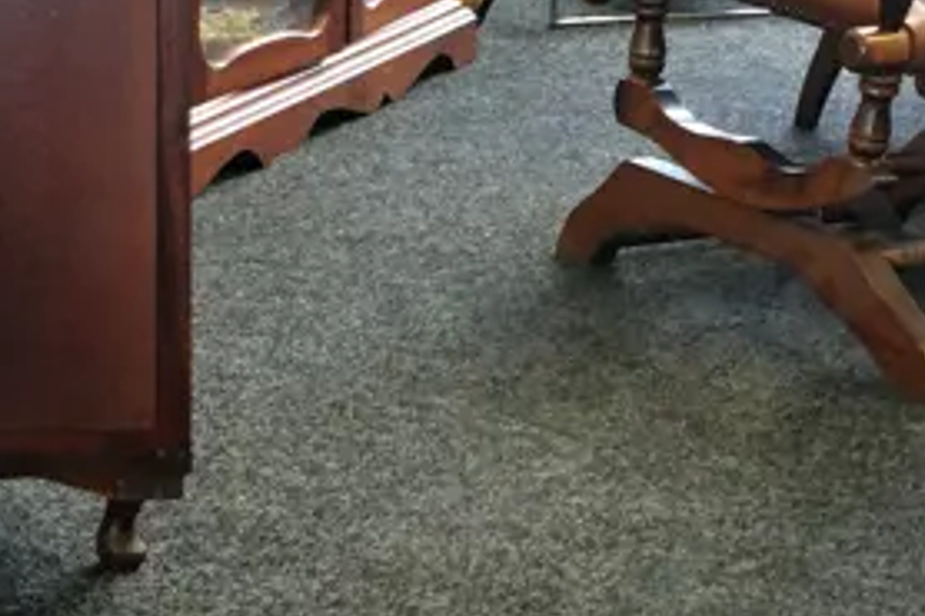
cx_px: 672
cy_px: 380
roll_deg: +1.0
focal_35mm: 111
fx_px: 2850
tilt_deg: -24.7
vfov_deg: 12.3
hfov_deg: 18.3
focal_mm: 4.15
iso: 64
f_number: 2.2
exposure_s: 1/17
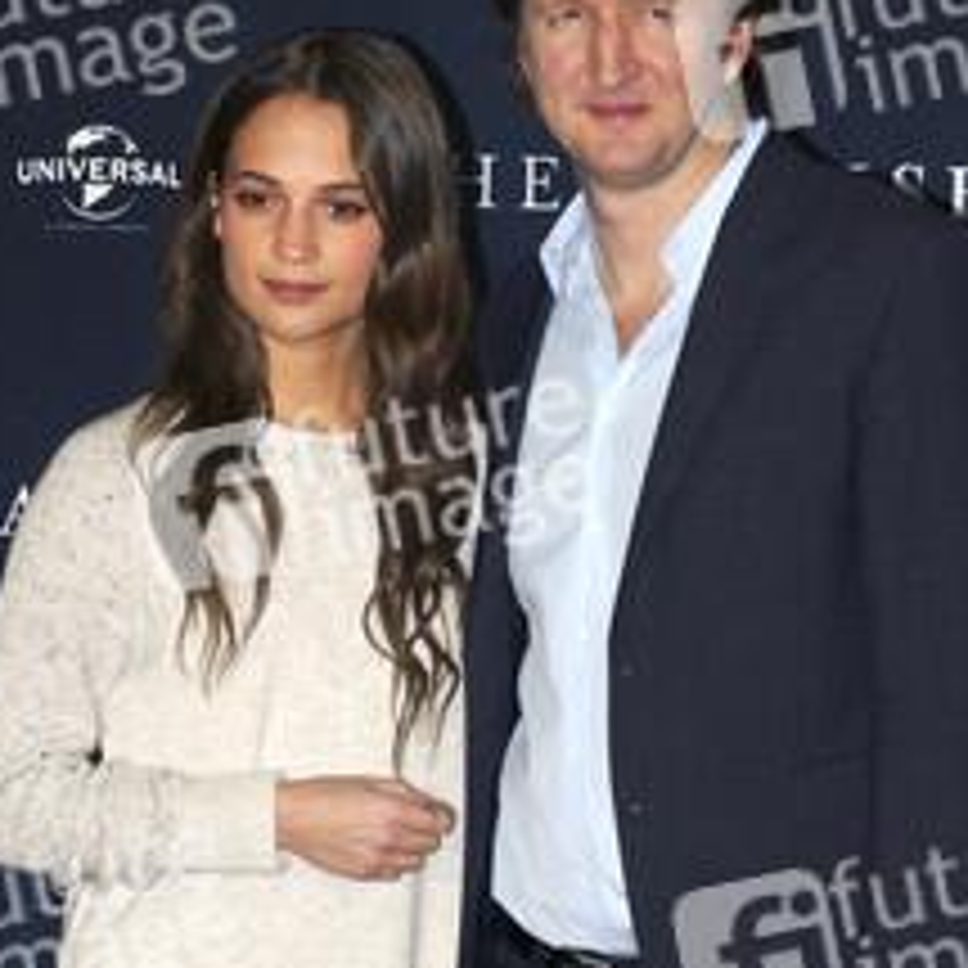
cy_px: 711
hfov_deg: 7.4
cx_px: 498
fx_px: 7498
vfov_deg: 7.4
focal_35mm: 237
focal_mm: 100
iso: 1250
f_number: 7.1
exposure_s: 1/250
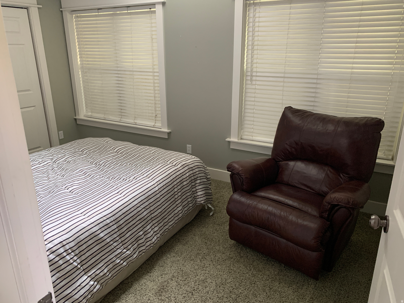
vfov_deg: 53.1
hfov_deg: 67.3
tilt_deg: -18.5
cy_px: 152
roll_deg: -0.5
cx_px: 202
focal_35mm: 26
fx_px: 303
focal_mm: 4.25
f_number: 1.8
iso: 400
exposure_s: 1/47
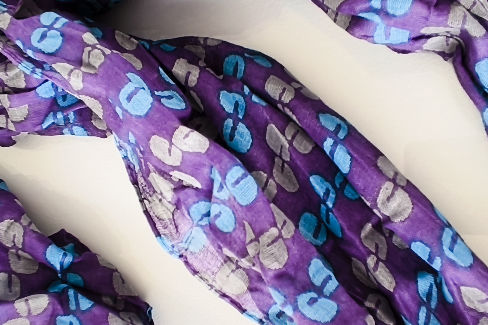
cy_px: 190
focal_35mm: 40
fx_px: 542
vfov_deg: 33.3
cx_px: 233
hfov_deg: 48.5
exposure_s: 1/60
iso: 50
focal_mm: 1.65
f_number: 2.2
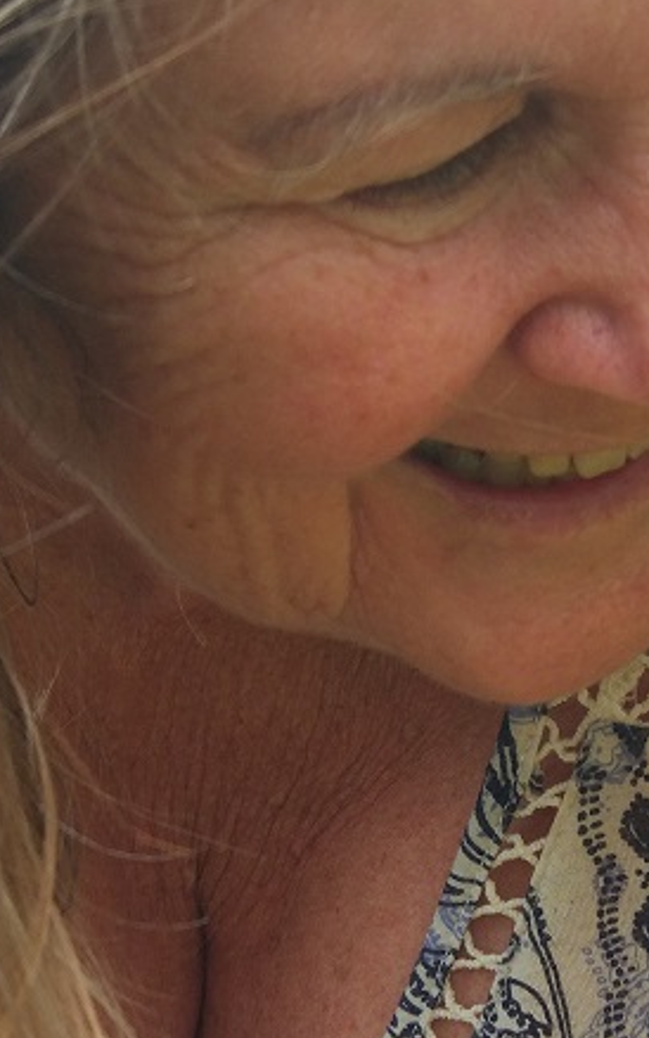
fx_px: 2206
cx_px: 533
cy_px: 633
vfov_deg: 26.4
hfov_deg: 16.6
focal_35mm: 78
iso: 100
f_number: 2
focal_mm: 4.26
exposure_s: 1/248
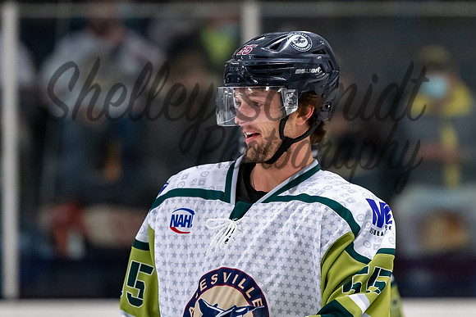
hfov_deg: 5.1
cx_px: 237
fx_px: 5396
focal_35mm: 408
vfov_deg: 3.4
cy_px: 123
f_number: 3.2
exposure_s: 1/800
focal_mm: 195
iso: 2000
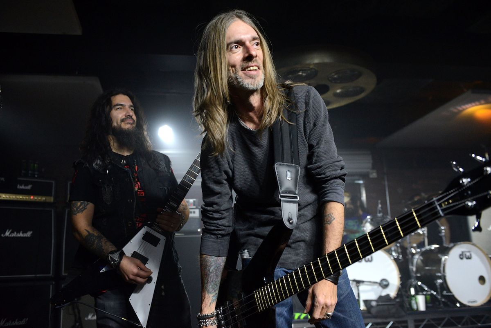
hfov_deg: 55.8
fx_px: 464
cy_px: 164
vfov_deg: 38.9
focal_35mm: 34
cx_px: 246
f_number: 4
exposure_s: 1/320
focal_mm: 34
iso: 3200
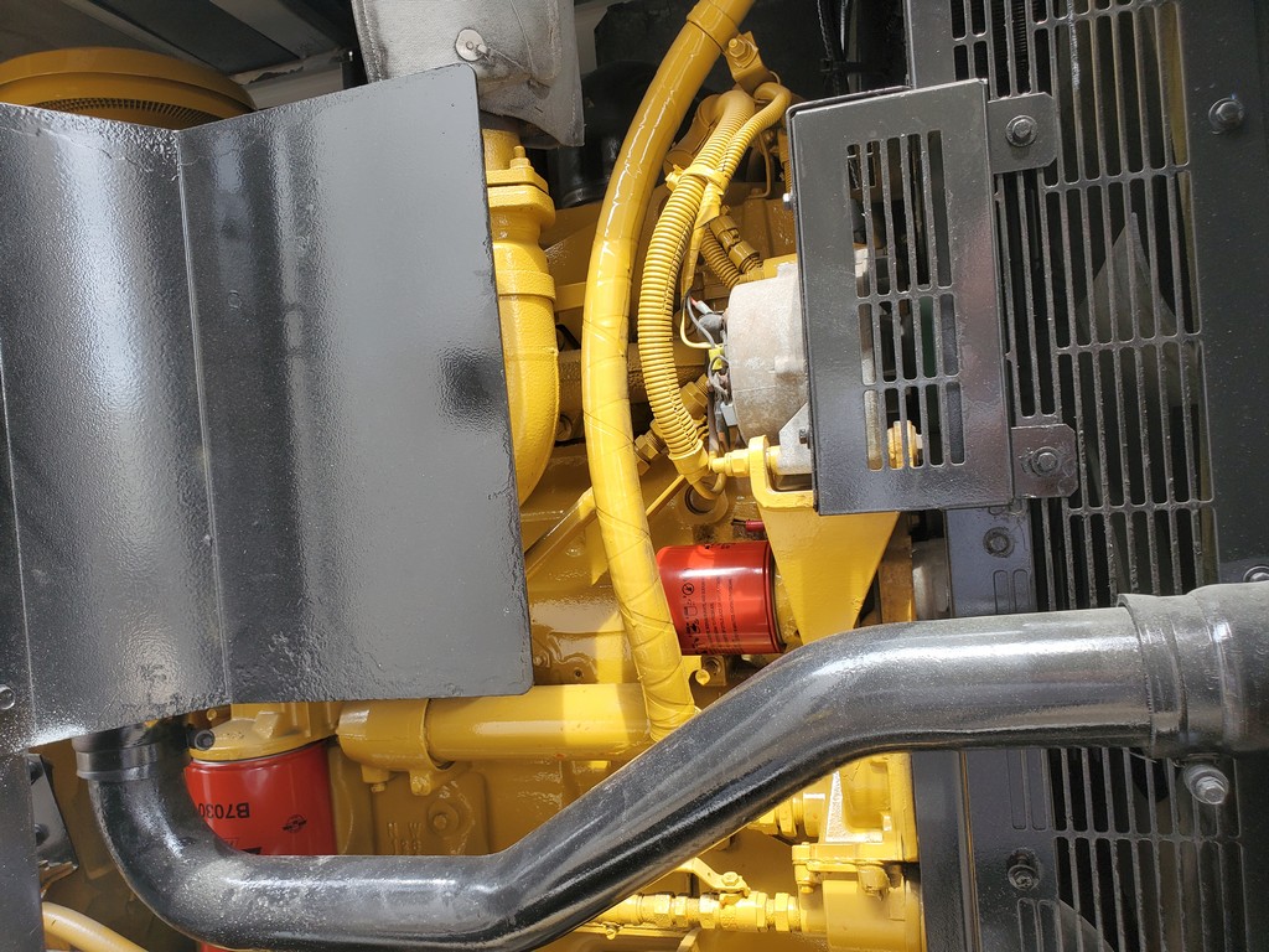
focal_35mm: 26
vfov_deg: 53.1
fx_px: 953
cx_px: 634
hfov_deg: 67.3
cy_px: 476
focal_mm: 4.3
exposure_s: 1/120
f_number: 2.4
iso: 80
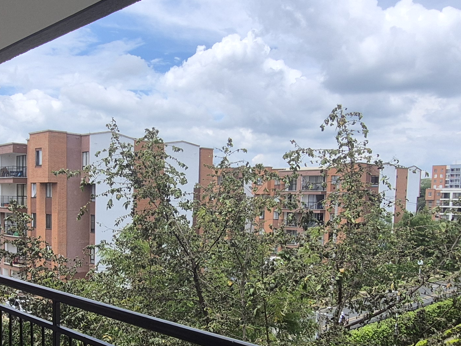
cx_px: 143
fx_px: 493
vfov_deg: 38.1
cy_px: 240
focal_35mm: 37
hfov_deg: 49.0
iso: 50
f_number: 2.2
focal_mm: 1.74
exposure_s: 1/1740
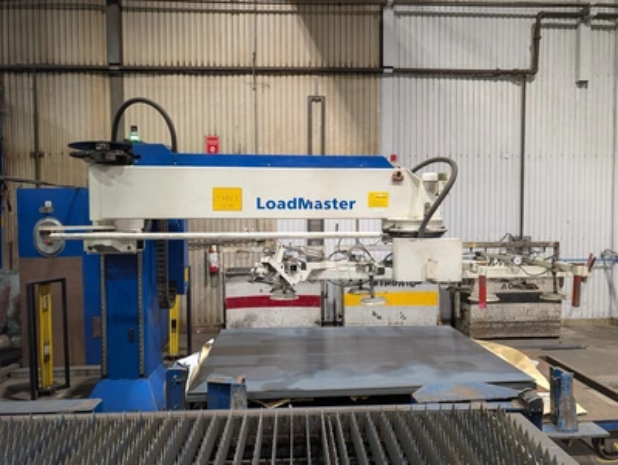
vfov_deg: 56.9
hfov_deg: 71.5
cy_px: 232
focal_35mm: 24
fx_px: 429
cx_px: 309
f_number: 1.68
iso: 48
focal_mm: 6.9
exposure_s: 1/23.8
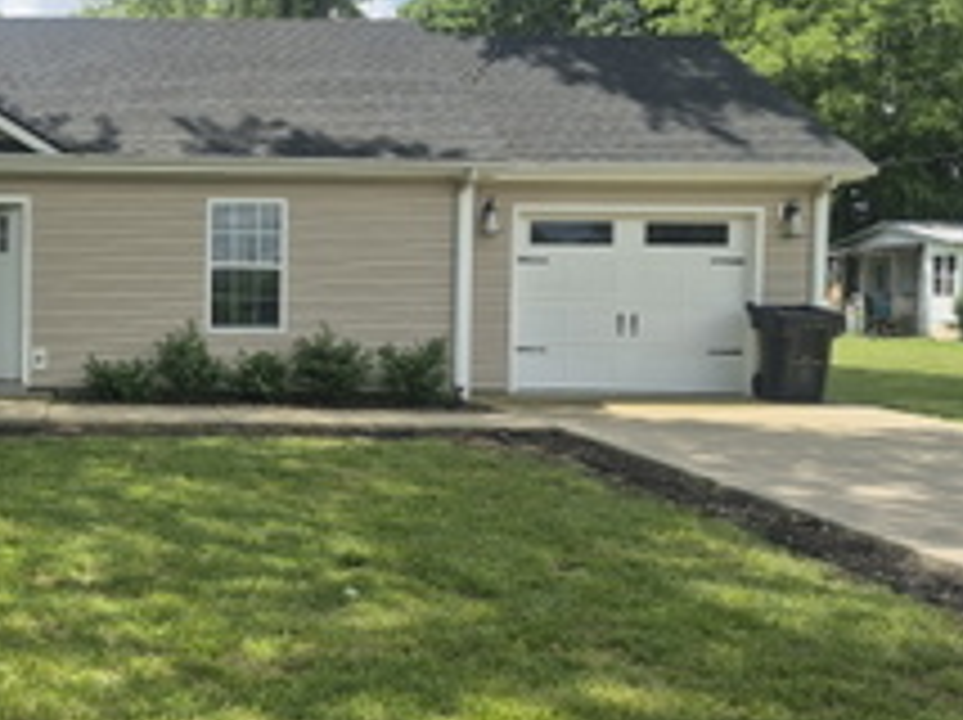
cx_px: 81
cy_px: 333
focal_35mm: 43
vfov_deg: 33.5
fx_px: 1195
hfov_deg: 40.3
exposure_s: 1/1680
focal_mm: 5.4
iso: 25
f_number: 1.8
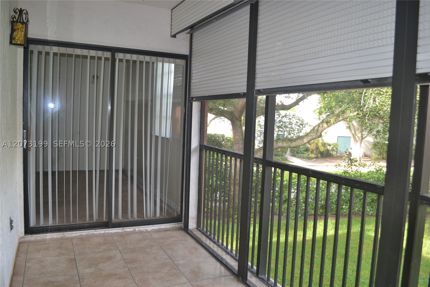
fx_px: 322
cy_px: 144
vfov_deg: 47.9
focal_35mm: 27
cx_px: 215
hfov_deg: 67.4
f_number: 3.5
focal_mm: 18
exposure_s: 1/60
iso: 400
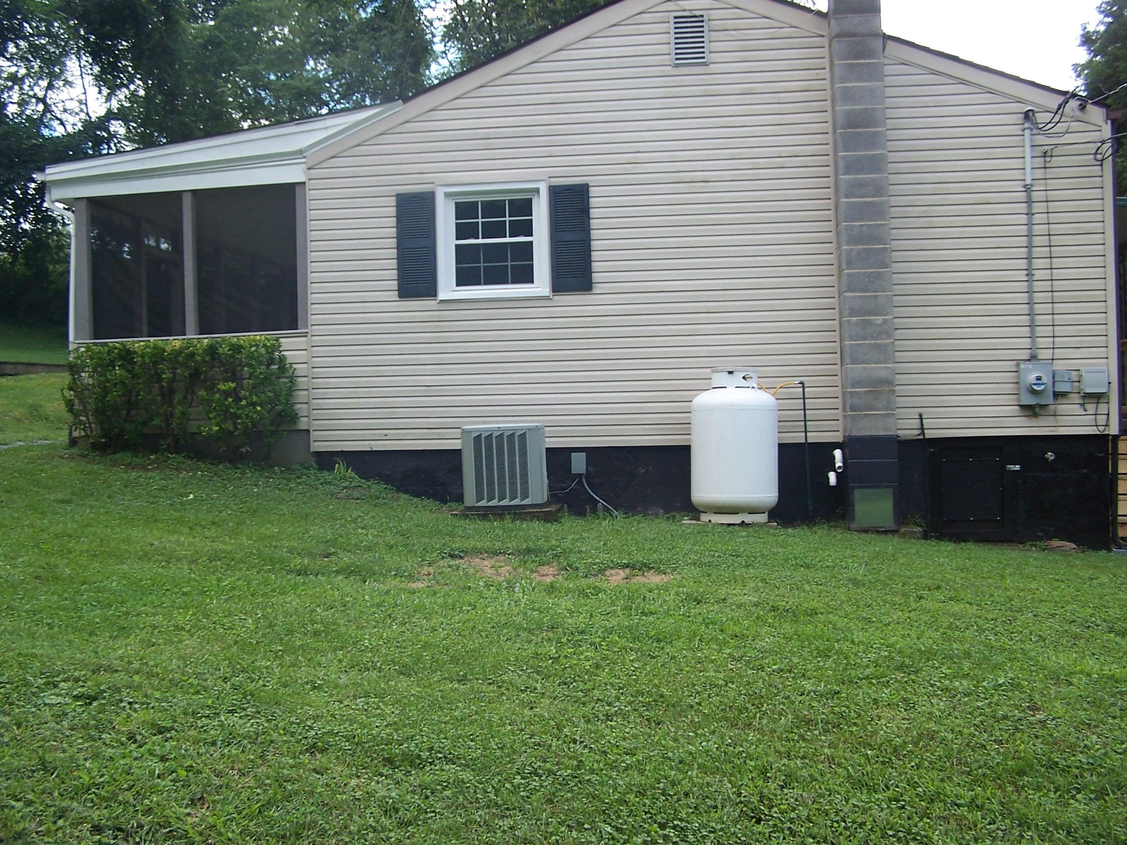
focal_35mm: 38
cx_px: 564
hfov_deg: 49.0
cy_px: 422
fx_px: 1237
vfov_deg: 37.7
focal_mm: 6.3
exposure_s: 1/250
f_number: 2.8
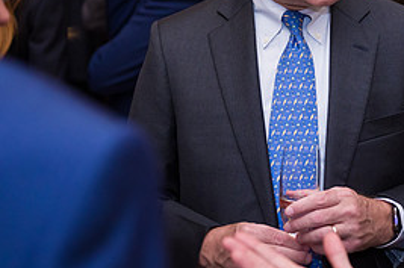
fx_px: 1187
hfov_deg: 19.2
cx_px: 306
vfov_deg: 12.8
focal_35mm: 106
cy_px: 28
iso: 1600
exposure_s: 1/200
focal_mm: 48
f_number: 3.2
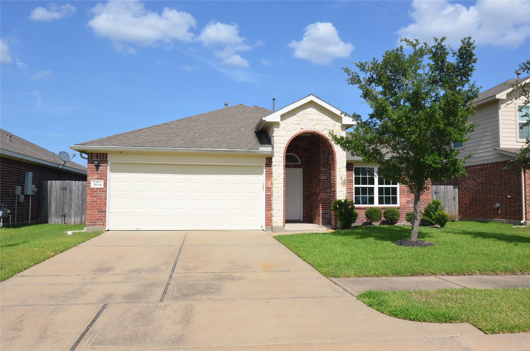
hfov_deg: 62.0
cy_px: 176
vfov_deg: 43.4
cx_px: 265
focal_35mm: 30
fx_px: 441
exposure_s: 1/320
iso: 100
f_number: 9
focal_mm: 20
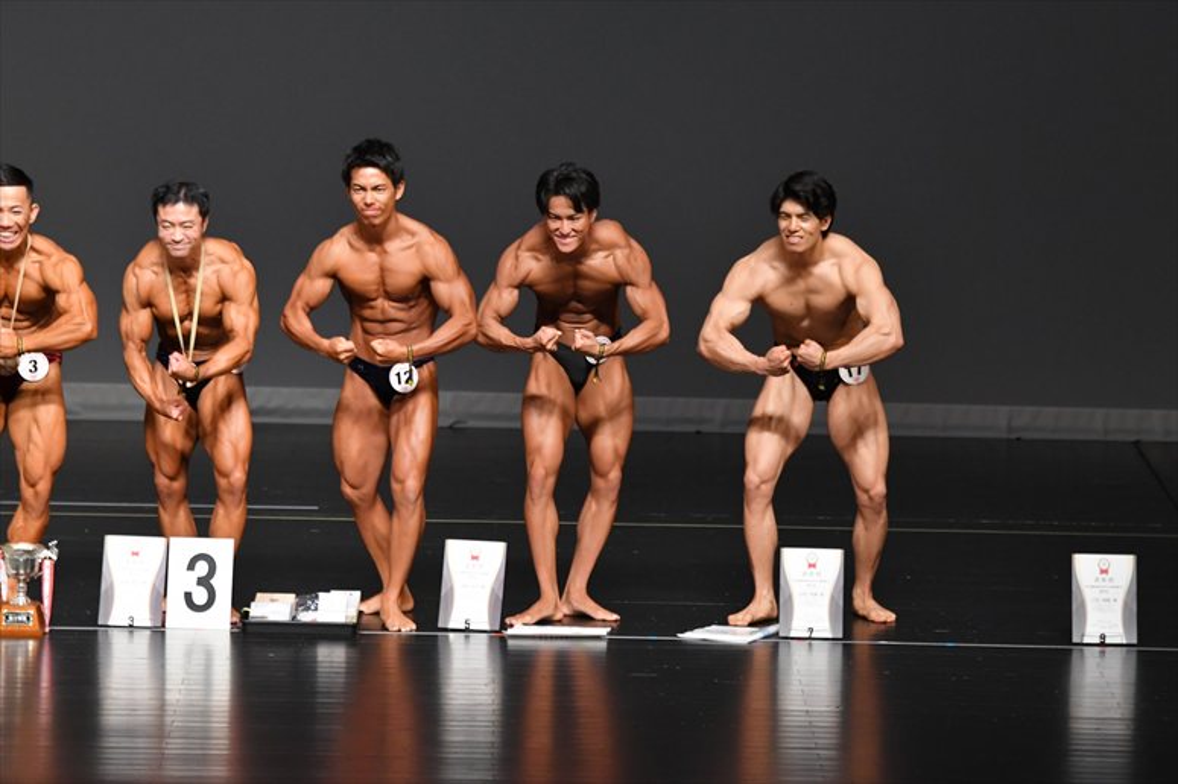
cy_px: 392
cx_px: 589
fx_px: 8340
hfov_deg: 8.1
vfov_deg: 5.4
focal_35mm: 255
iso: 2500
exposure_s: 1/400
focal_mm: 170
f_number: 5.6
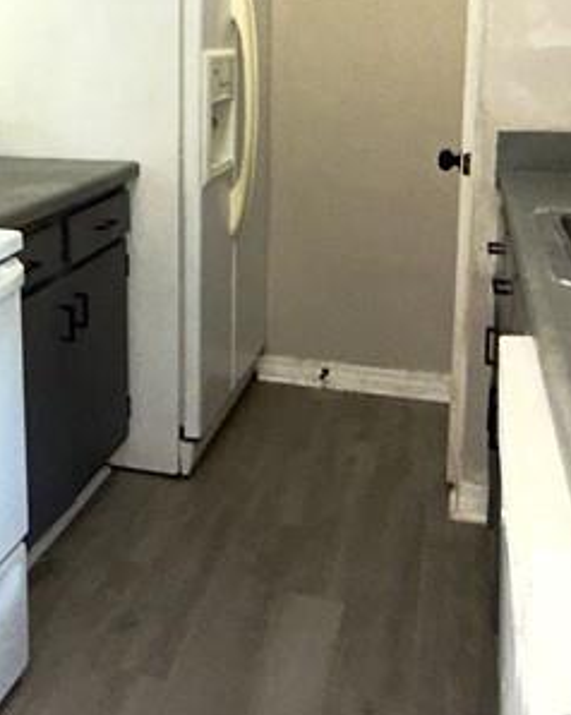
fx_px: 994
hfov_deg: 31.2
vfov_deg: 38.5
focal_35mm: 47
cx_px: 110
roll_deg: +1.1
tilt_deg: -8.9
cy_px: 178
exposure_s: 1/99
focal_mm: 2.22
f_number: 2.2
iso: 125
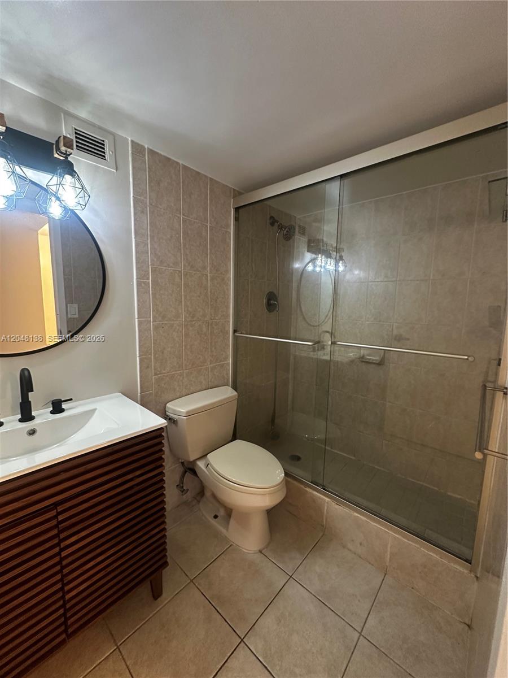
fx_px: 274
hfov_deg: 85.7
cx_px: 254
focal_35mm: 14
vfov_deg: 102.1
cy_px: 339
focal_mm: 2.22
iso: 320
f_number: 2.2
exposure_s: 1/60
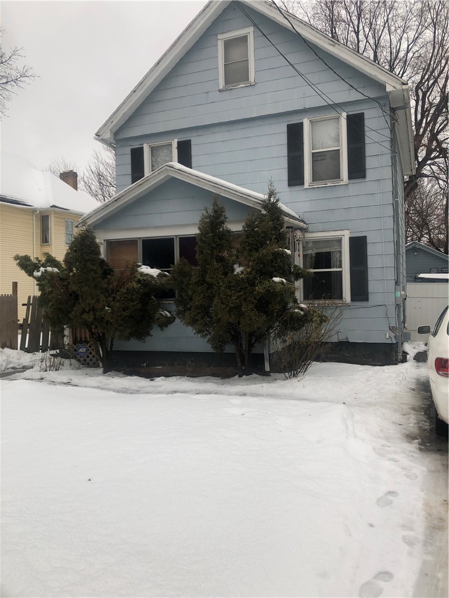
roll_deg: +1.2
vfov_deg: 63.4
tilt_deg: +0.3
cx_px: 224
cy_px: 299
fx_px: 484
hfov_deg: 49.7
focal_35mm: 28
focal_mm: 3.99
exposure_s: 1/249
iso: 20
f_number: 1.8
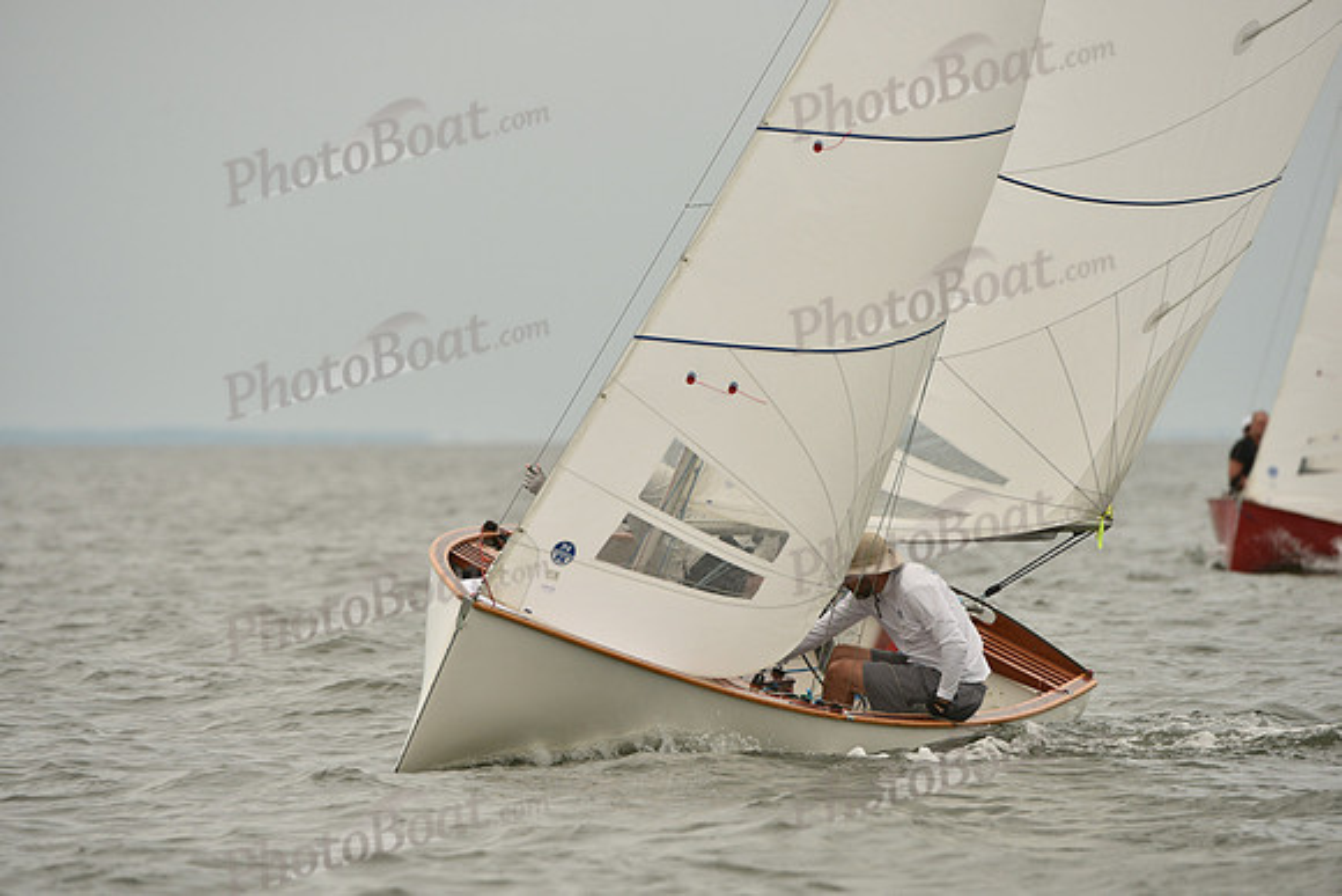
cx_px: 671
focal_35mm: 400
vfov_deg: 3.4
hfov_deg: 5.2
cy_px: 448
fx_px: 14914
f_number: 6.3
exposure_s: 1/1250
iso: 320
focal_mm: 400
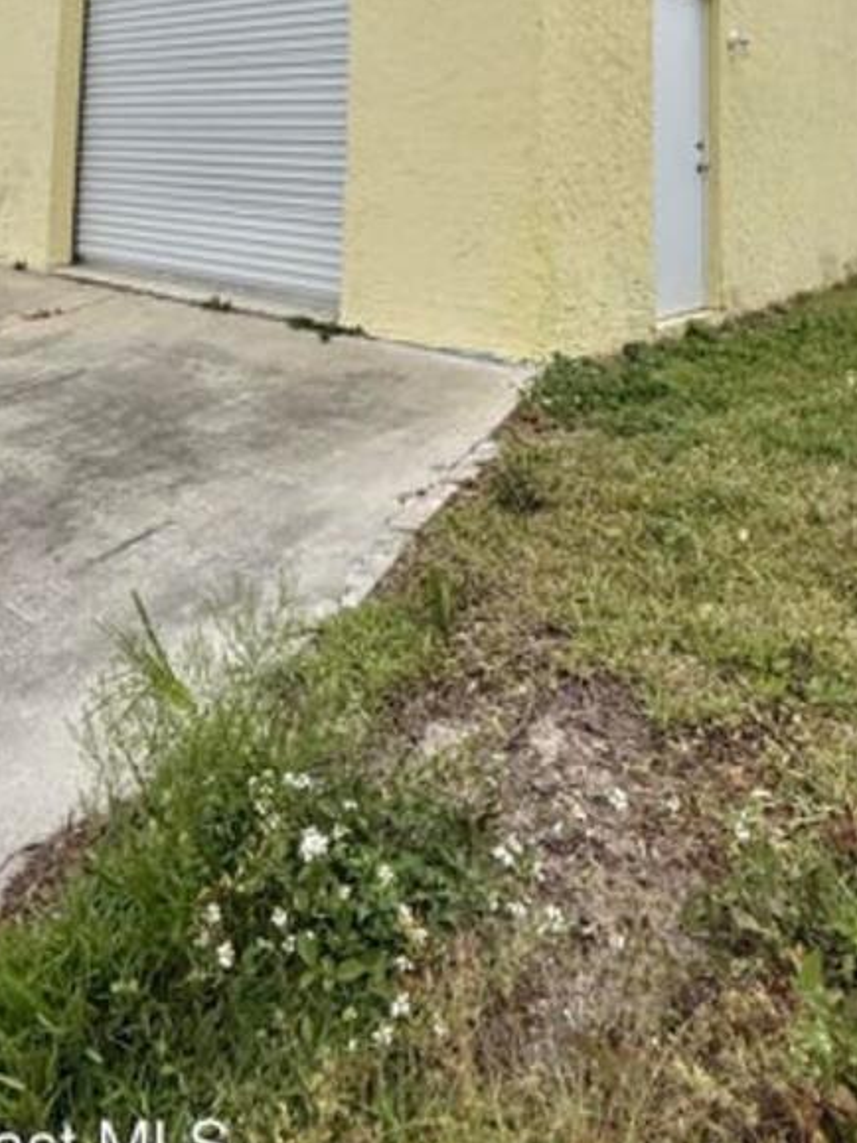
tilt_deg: +6.0
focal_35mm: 29
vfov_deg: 52.5
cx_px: 365
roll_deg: -1.4
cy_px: 71
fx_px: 958
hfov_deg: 48.1
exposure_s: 1/3460
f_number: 2.2
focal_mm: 2.22
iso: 80
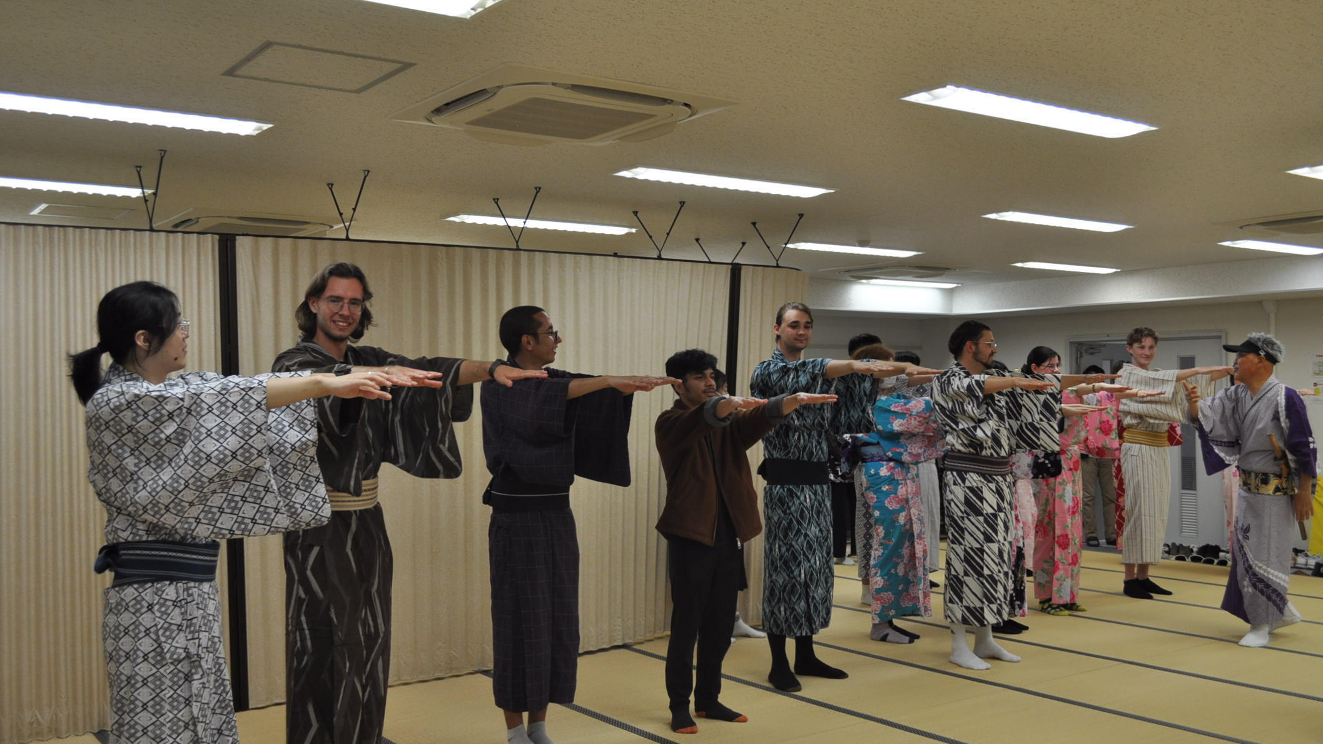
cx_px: 659
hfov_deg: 56.6
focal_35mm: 35
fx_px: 1228
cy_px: 373
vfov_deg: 33.7
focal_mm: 22
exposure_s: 1/125
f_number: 5.6
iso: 400
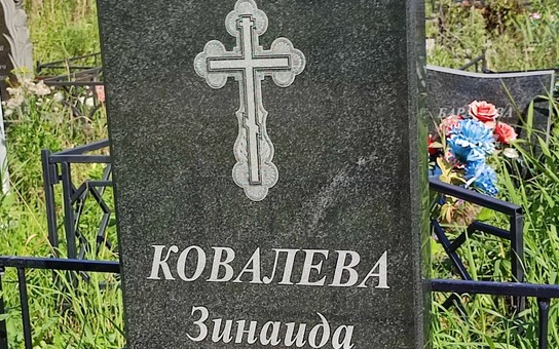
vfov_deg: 32.4
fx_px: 594
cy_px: 246
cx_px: 224
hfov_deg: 50.1
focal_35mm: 39
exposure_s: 1/651
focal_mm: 6.04
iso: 50
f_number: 1.9
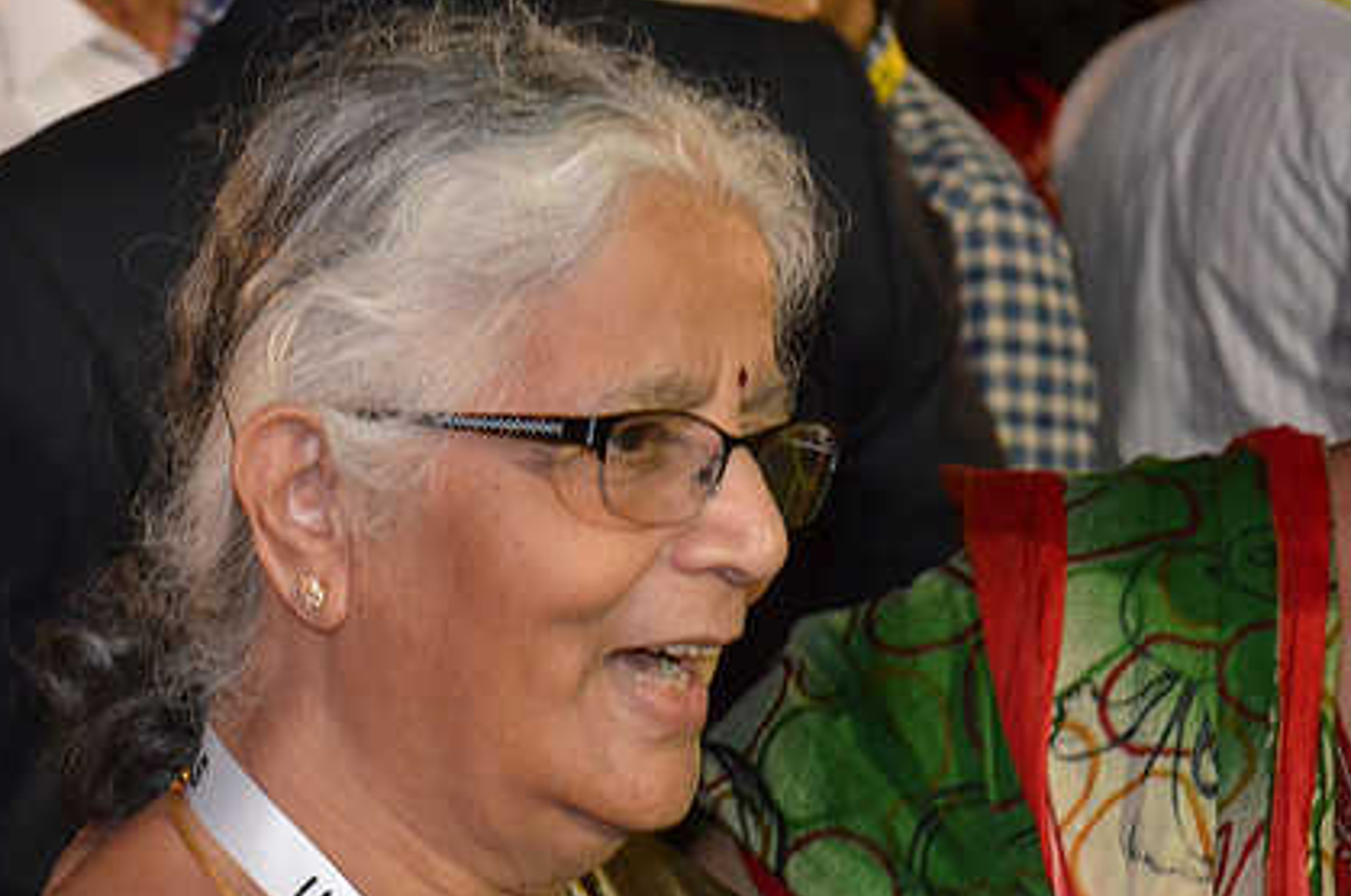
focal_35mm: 83
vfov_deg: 16.4
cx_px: 429
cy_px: 464
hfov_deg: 24.4
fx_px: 3110
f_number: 5.3
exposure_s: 1/60
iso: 3200
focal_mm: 40
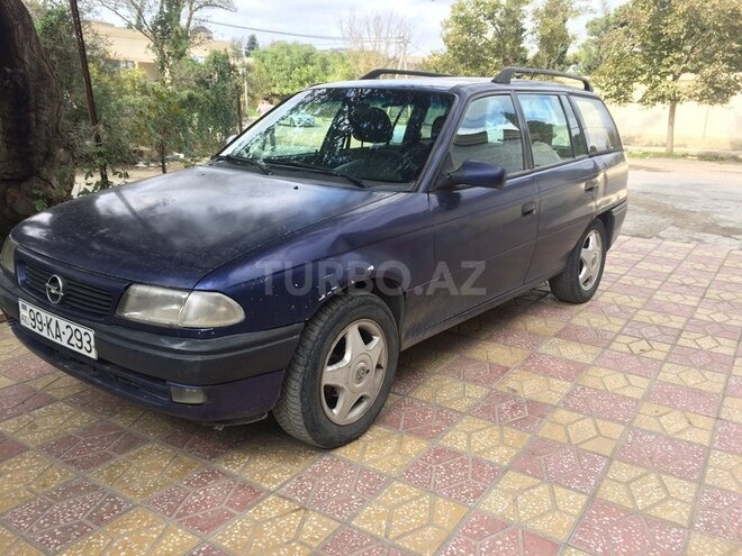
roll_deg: -0.8
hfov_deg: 61.7
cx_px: 371
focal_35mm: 29
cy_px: 278
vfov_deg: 48.2
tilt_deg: -16.0
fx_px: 622
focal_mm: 4.15
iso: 32
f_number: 2.2
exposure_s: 1/562
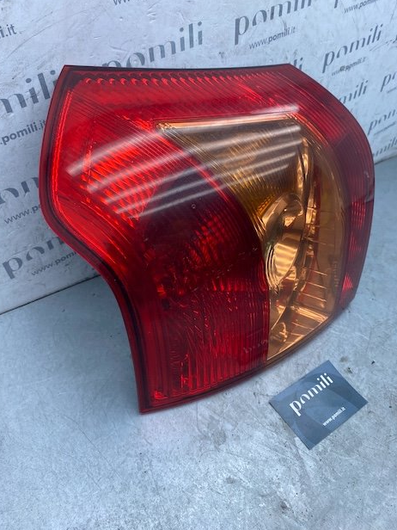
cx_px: 197
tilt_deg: -40.7
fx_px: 413
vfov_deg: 65.3
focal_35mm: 27
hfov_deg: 51.4
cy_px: 257
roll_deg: -8.2
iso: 32
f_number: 1.8
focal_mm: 4.25
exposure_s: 1/508
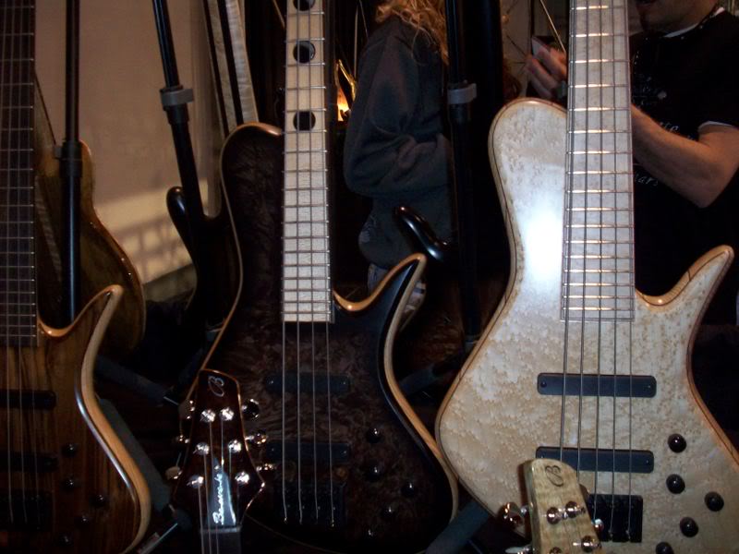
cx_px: 370
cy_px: 277
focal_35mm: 37
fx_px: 790
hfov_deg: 50.1
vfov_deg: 38.7
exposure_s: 1/45
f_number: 2.8
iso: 160
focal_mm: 6.2
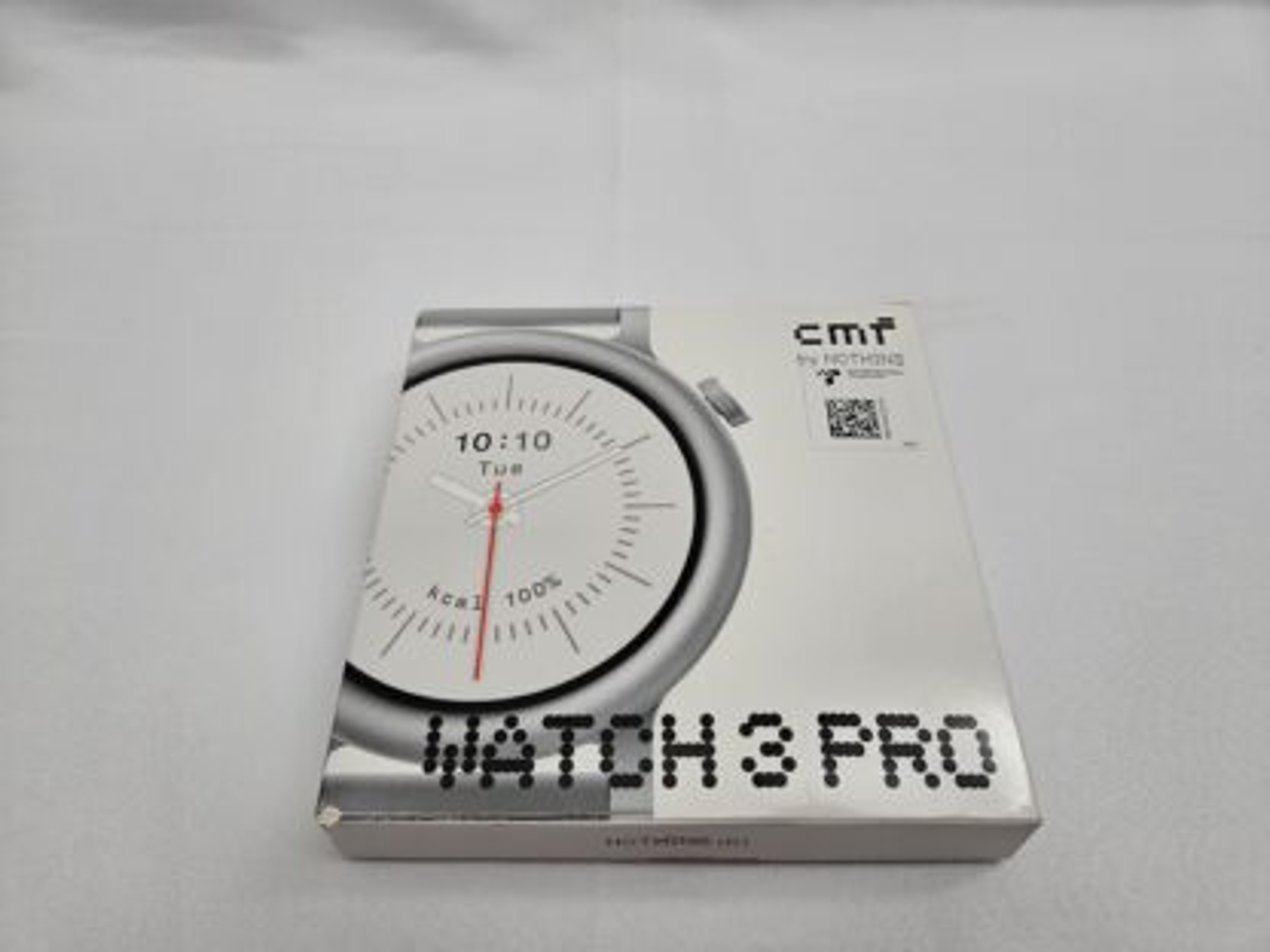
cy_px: 476
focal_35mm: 23
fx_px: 844
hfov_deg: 73.9
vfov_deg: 58.9
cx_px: 635
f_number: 1.8
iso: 25
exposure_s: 1/203
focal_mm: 5.4
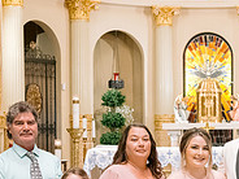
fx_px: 787
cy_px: 190
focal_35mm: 114
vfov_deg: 12.8
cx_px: 188
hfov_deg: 17.1
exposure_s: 1/100
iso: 1600
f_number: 4
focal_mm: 35
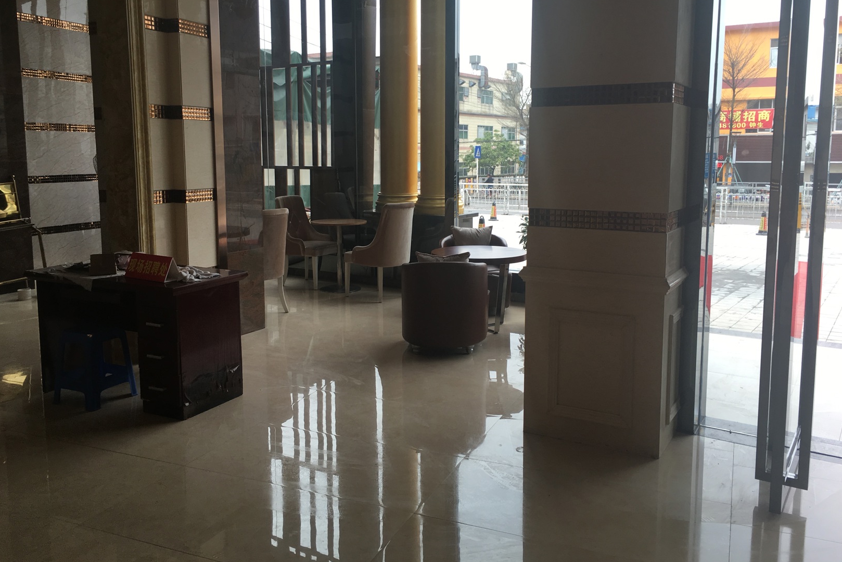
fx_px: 725
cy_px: 242
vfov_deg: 42.2
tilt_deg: -6.9
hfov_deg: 60.3
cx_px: 431
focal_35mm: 31
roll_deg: +0.1
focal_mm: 4.15
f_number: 2.2
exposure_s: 1/119
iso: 25
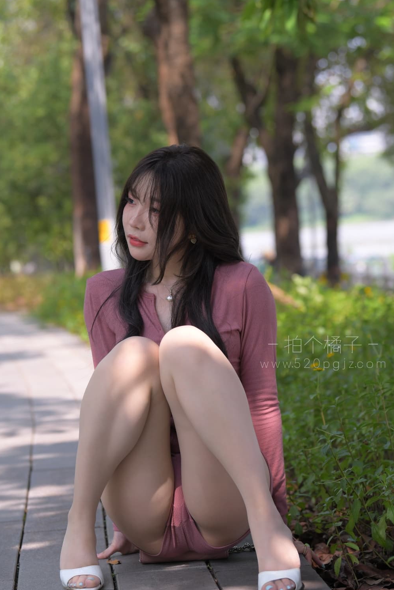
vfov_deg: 18.4
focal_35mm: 111
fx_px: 1822
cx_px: 173
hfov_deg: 12.3
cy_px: 333
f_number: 4
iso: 450
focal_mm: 92
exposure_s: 1/1000
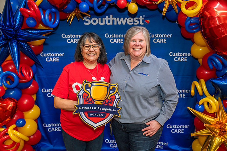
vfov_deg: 36.0
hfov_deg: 51.9
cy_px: 76
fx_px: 233
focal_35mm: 37
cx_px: 114
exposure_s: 1/160
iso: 1250
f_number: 4
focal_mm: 37
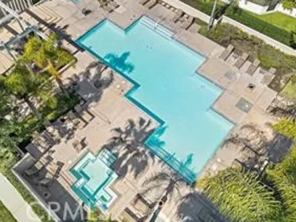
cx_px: 139
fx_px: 248
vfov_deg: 48.0
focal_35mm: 29
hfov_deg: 61.6
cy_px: 92
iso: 100
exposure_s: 1/2500
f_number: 1.7
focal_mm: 6.72
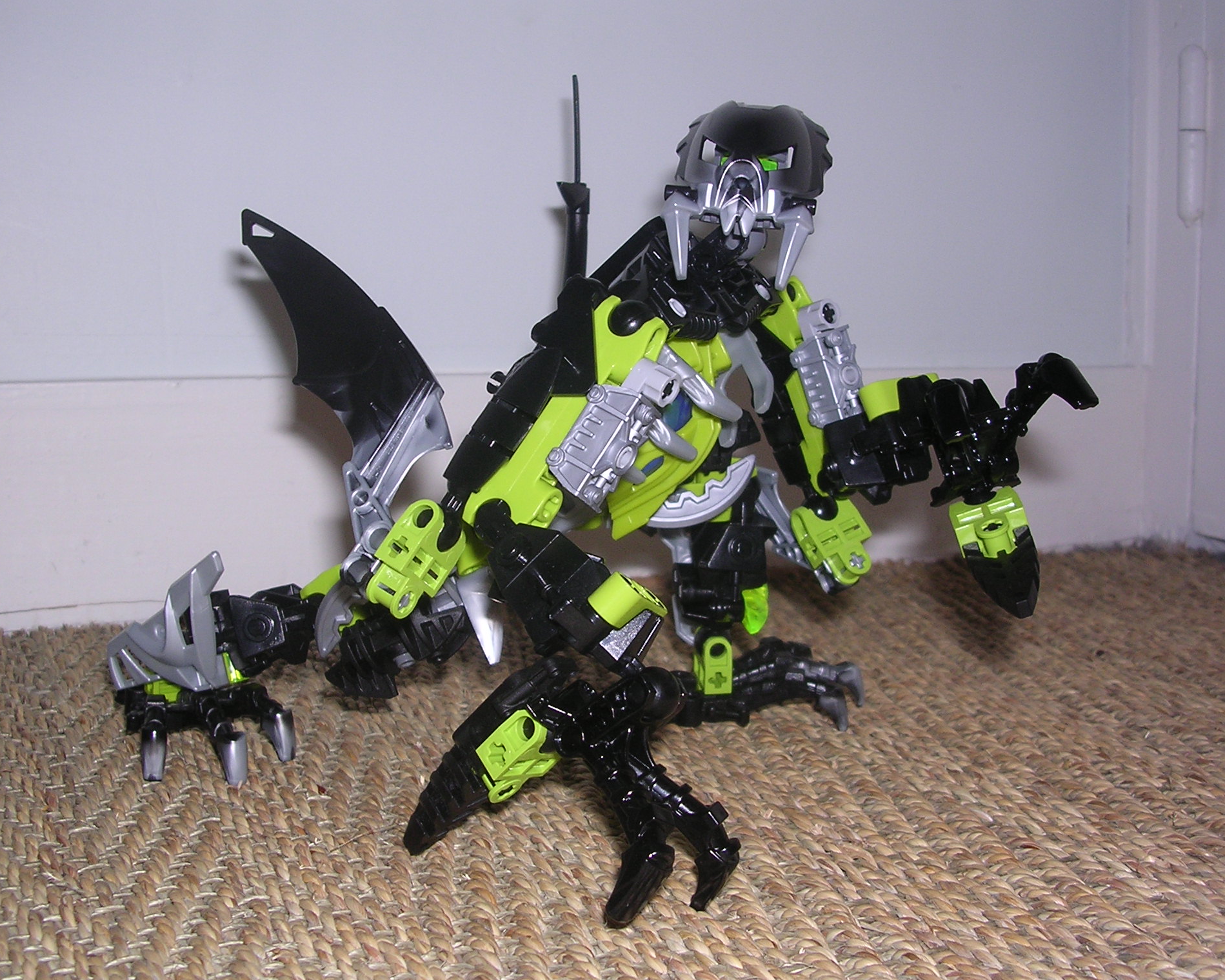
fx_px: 1450
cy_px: 490
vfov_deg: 37.3
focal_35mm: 40
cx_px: 610
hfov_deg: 45.8
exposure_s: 1/60.1
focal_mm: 5.8
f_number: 2.8
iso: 100
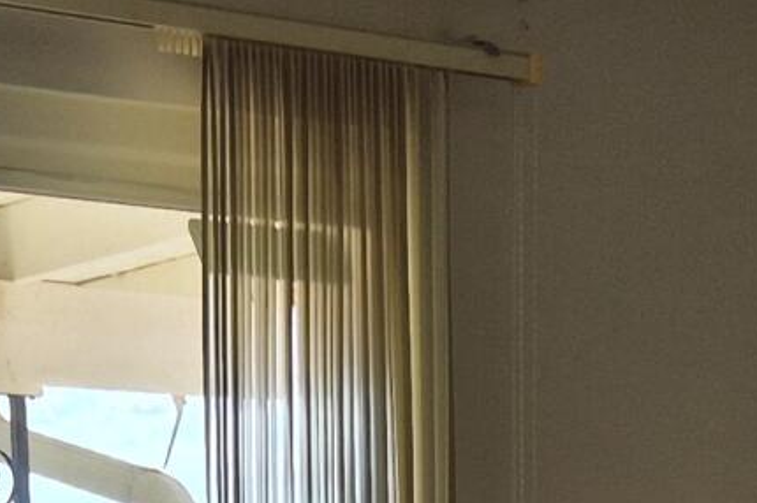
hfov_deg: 12.2
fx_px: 3509
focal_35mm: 167
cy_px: 1555
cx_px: 789
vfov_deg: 7.2
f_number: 1.8
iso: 25
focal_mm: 5.4
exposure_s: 1/453
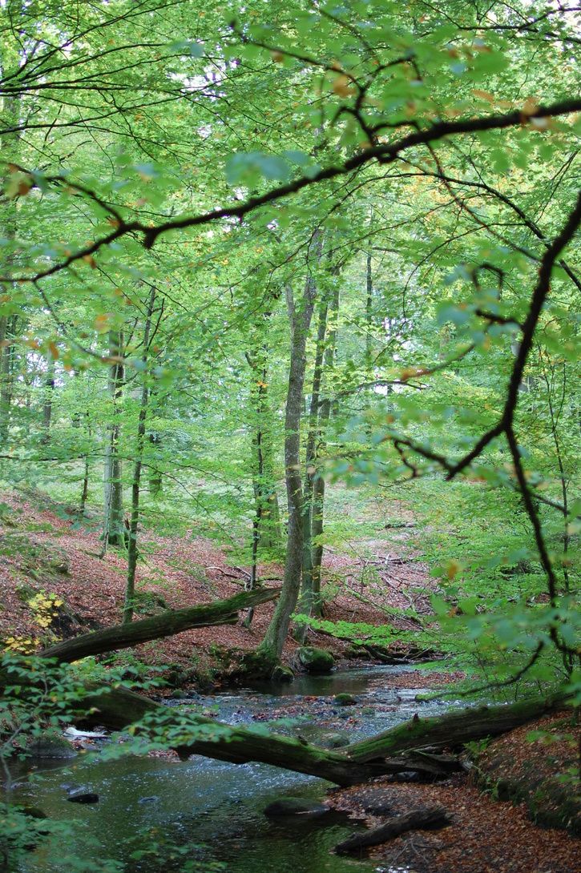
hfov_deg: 25.7
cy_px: 436
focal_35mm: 52
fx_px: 1273
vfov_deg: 37.9
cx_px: 290
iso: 400
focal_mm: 35
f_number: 1.8
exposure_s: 1/100
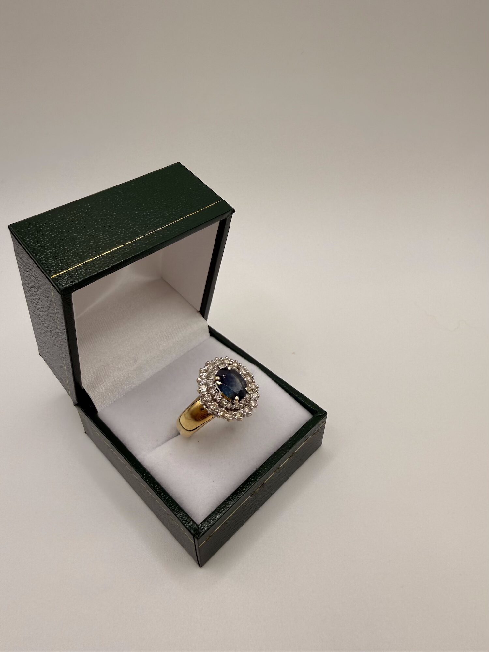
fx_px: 452
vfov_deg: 71.6
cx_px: 244
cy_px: 326
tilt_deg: -39.5
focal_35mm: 24
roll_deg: -0.7
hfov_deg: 56.8
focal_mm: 2.22
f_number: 2.2
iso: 40
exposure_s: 1/238
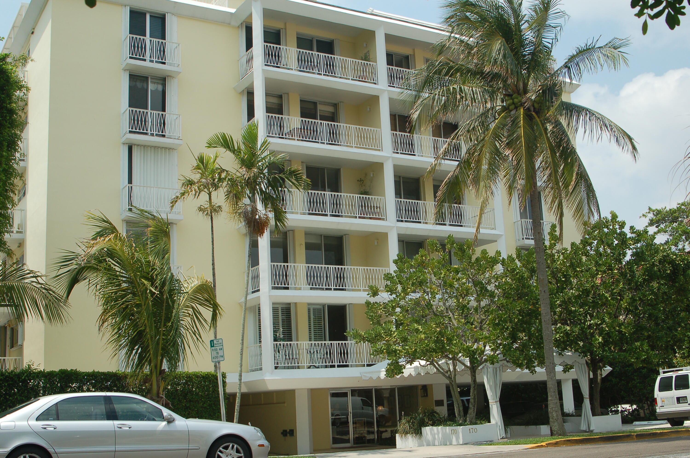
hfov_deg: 46.4
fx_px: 804
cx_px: 345
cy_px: 229
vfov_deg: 31.8
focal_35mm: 42
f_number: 10
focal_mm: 28
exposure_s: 1/250
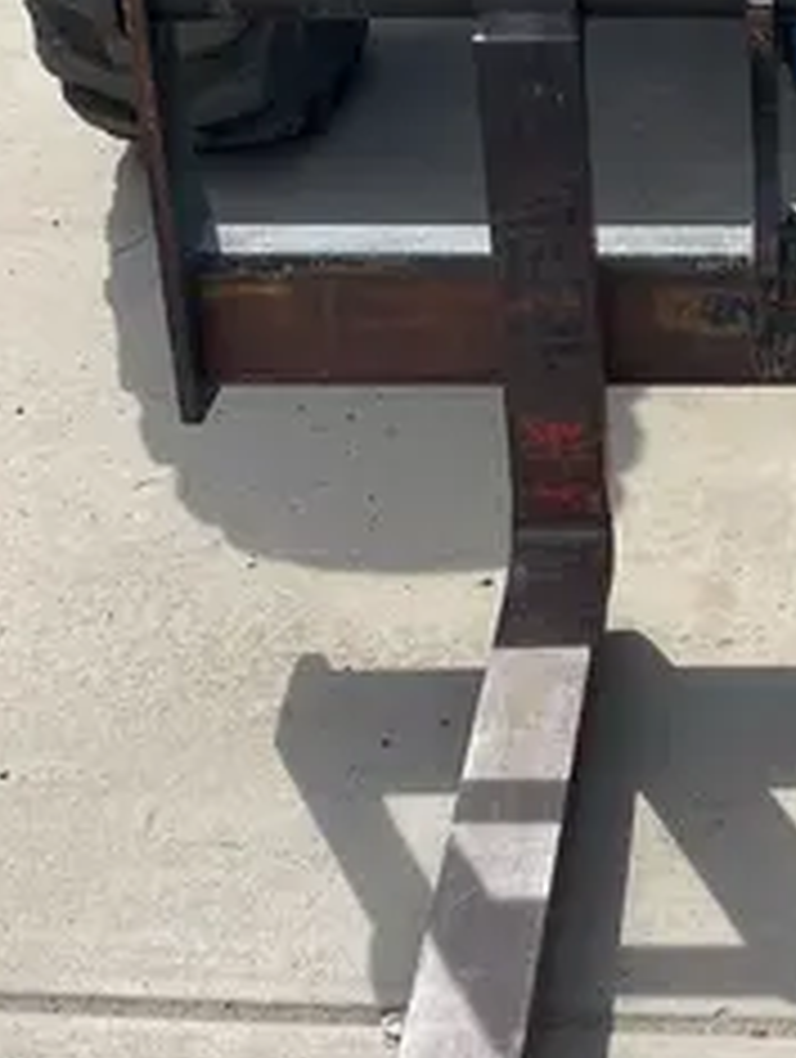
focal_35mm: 81
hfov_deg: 17.5
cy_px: 506
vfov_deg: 24.1
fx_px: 2477
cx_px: 917
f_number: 1.6
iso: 50
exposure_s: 1/1517
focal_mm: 5.1
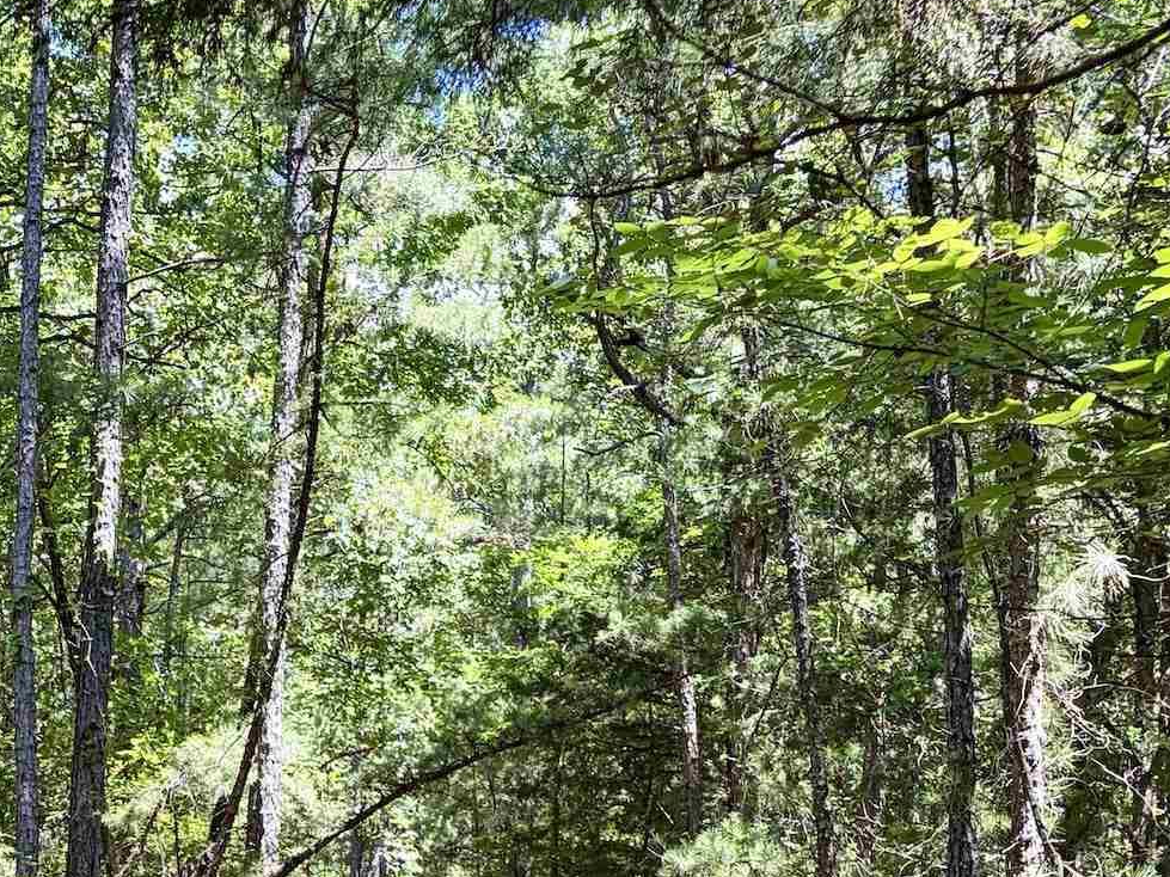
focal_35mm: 68
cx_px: 186
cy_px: 1053
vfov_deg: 20.2
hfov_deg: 27.8
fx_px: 2298
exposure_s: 1/210
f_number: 1.6
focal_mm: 5.96
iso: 40
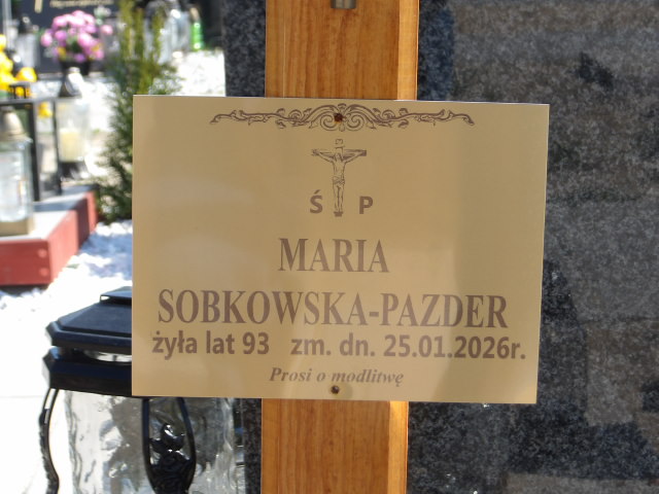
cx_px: 330
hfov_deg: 18.2
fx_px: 2056
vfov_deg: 13.7
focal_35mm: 108
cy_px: 247
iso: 100
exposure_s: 1/135
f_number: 6.6
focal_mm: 19.6
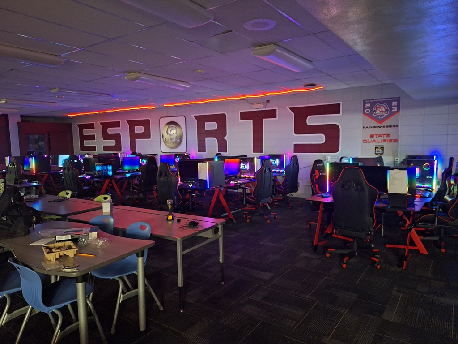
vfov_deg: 58.9
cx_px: 229
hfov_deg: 73.9
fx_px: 304
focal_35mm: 23
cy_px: 172
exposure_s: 1/20
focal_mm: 5.54
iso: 1250
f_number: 1.8
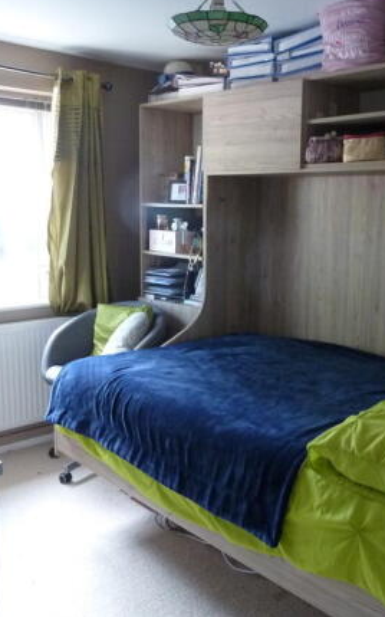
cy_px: 304
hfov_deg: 34.8
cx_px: 272
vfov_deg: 54.0
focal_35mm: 36
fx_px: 605
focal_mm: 4.1
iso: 400
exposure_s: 1/15
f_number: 3.3
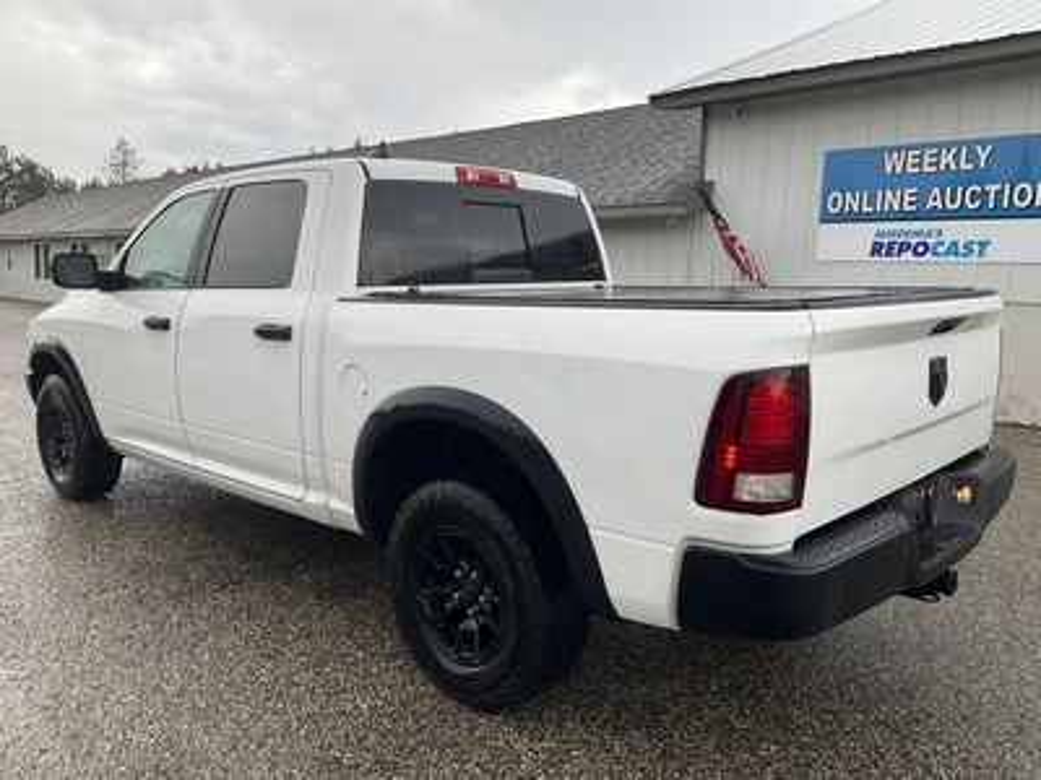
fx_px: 872
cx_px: 520
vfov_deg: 48.2
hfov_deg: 61.7
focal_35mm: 29
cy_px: 390
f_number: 1.8
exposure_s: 1/151
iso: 20
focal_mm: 3
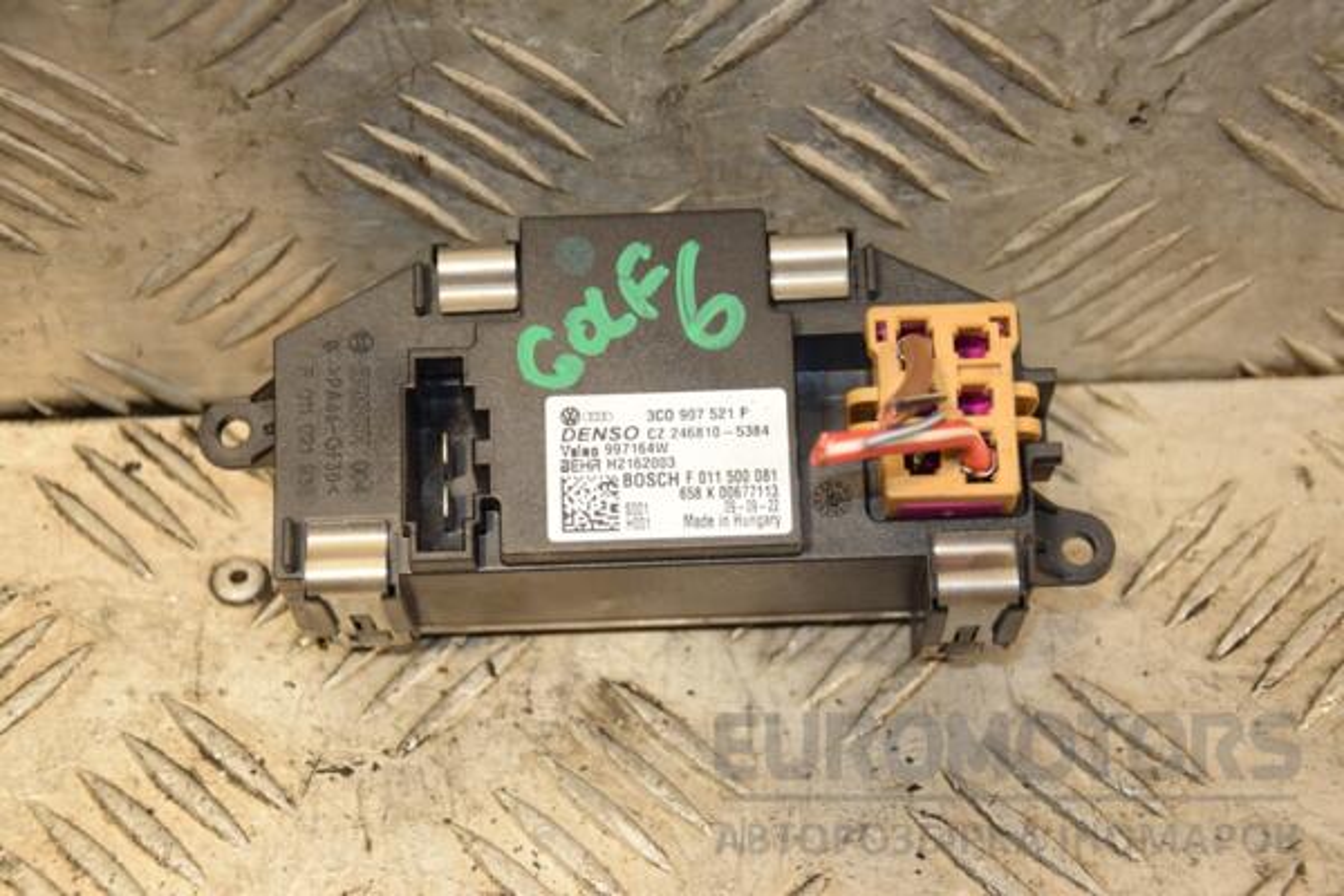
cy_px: 448
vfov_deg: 17.5
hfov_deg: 26.0
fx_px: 2912
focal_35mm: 78
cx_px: 672
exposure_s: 1/200
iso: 800
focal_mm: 52
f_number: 5
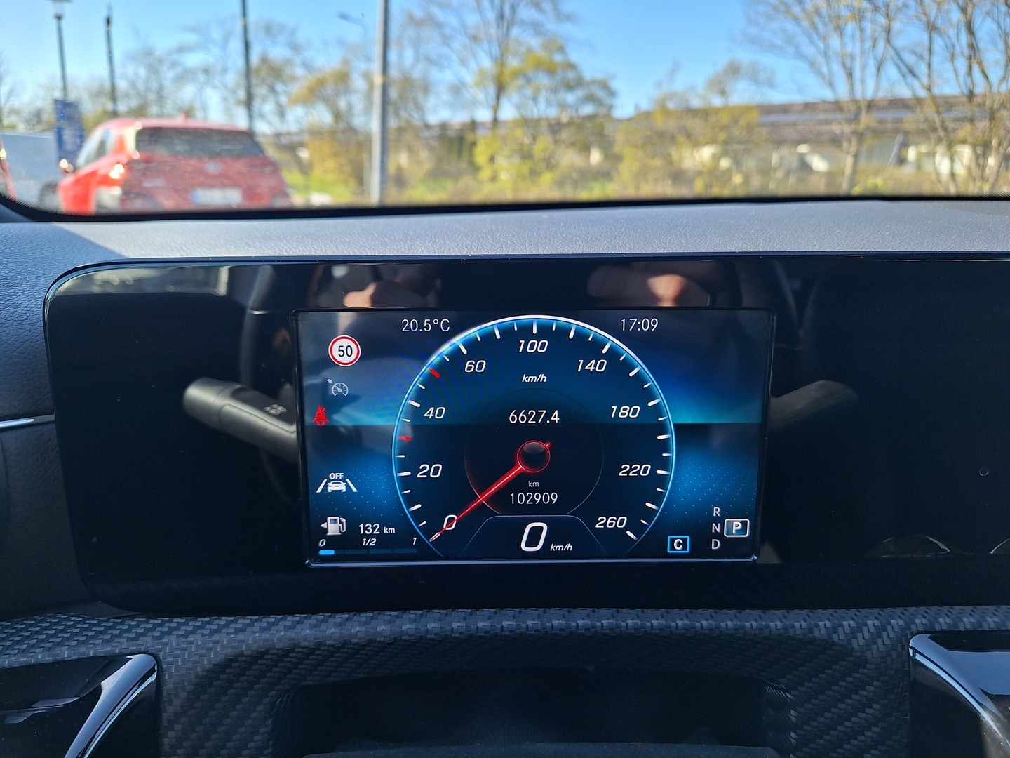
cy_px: 379
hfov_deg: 73.9
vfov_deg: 58.9
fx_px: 671
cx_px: 505
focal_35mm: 23
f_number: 1.8
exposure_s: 1/214
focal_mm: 5.54
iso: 40
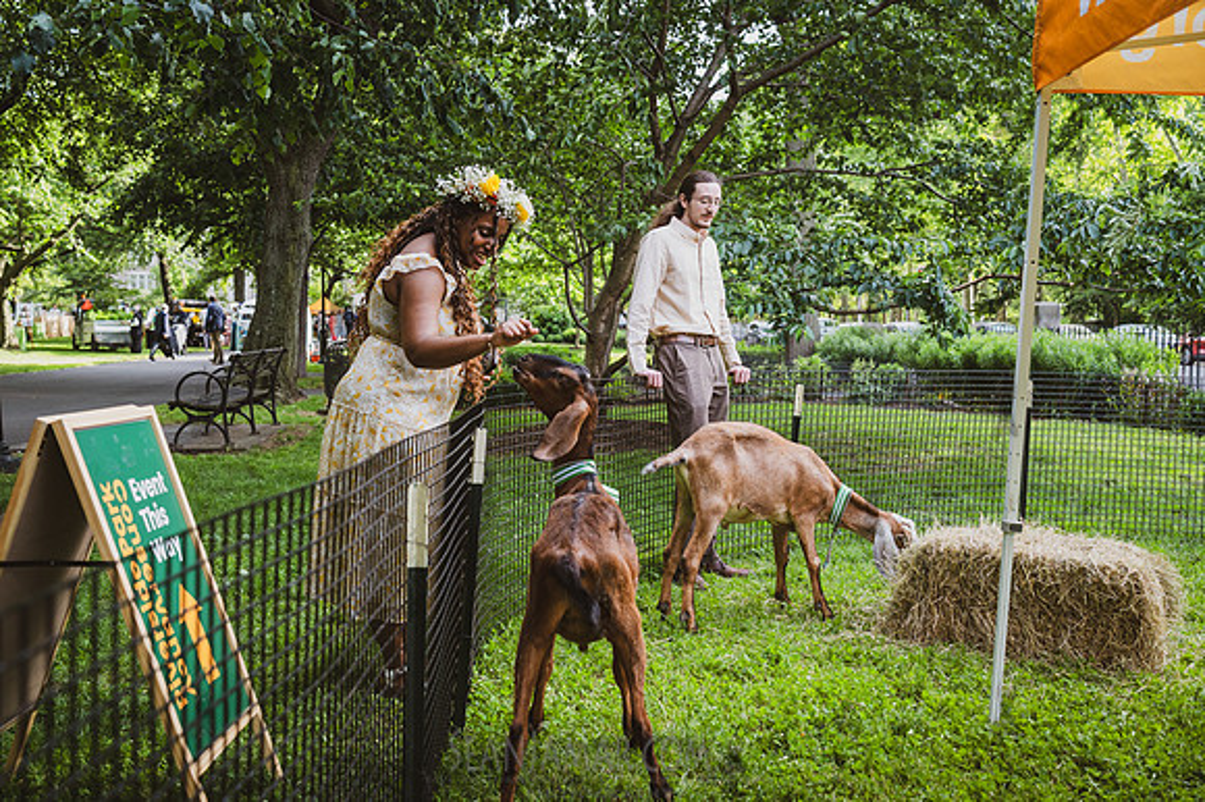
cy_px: 401
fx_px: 1171
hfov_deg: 54.5
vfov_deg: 37.8
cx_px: 602
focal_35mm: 35
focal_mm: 35
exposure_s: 1/500
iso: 800
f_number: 4
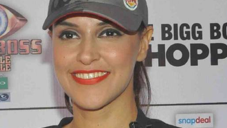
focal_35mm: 222
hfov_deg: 9.6
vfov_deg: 5.4
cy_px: 161
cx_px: 0
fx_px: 1336
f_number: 9
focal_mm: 32
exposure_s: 1/200
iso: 1000
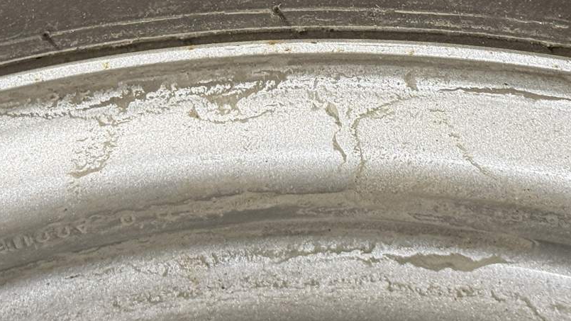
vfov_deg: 11.5
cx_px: 326
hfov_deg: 20.5
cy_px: -22
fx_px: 1575
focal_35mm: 104
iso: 200
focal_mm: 6.76
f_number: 1.78
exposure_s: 1/33
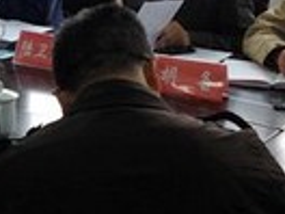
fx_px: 1095
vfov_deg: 11.0
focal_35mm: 133
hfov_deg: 14.7
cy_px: -12
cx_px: 30
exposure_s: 1/20
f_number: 2.4
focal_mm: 4.28
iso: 64
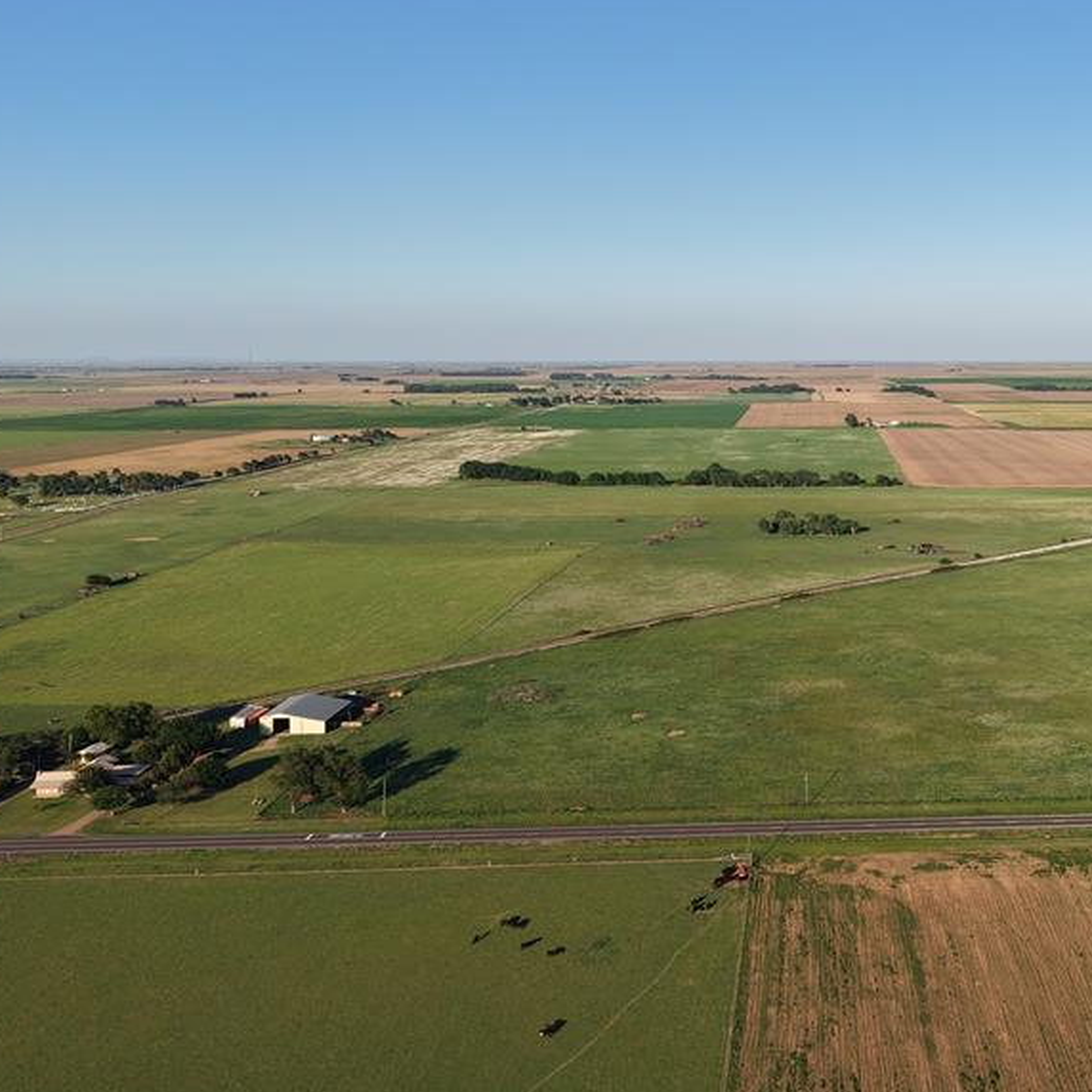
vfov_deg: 43.3
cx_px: 888
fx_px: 1356
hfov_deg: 41.8
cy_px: 374
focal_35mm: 38
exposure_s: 1/2500
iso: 110
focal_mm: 8.67
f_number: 1.8
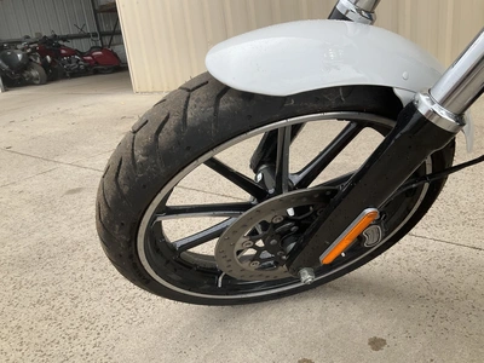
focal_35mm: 29
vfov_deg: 48.2
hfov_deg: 61.7
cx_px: 242
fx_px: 405
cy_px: 182
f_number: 1.8
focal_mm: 3
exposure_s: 1/177
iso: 20
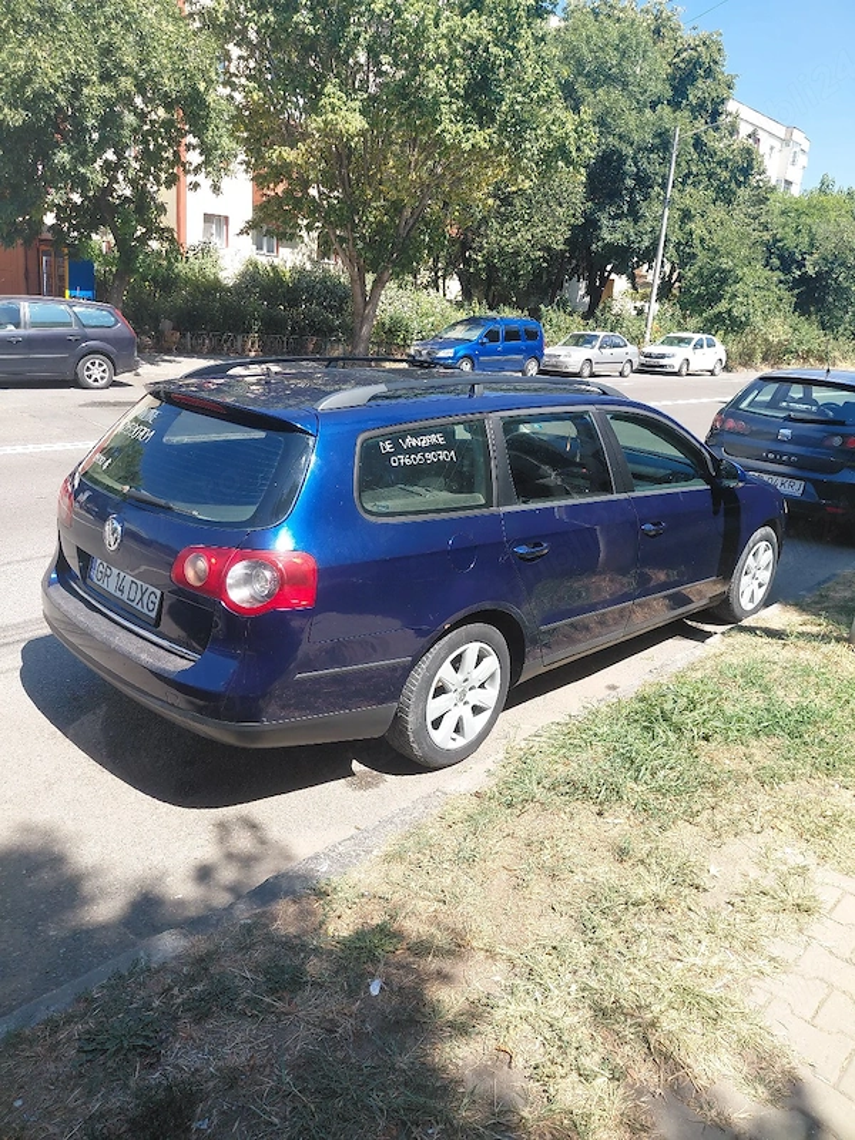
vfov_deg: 69.4
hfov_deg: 54.9
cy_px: 570
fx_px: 823
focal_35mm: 25
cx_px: 428
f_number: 1.8
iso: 50
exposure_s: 1/909
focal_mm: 4.69
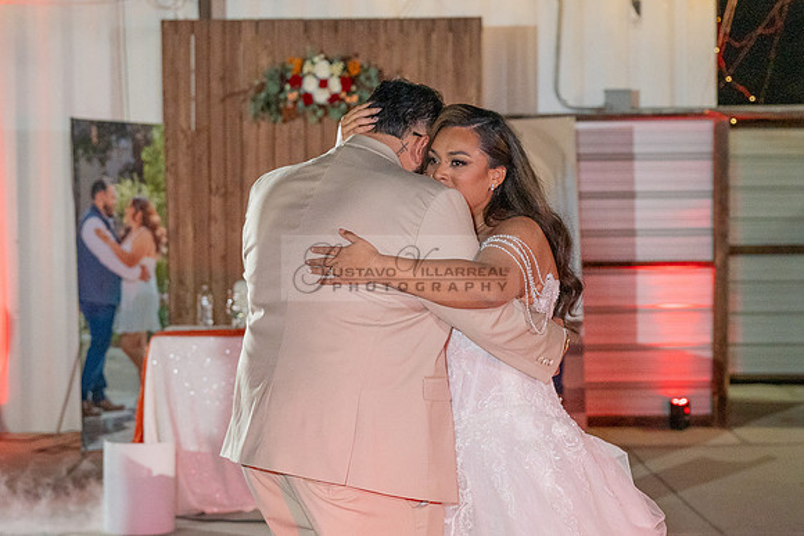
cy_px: 263
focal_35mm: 84
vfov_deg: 16.2
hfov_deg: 24.1
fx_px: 1886
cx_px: 443
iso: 3200
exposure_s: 1/250
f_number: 4
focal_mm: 66
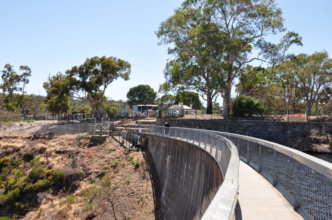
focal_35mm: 33
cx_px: 166
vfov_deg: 39.9
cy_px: 110
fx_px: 304
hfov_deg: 57.3
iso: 200
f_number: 10
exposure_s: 1/200
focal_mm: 22
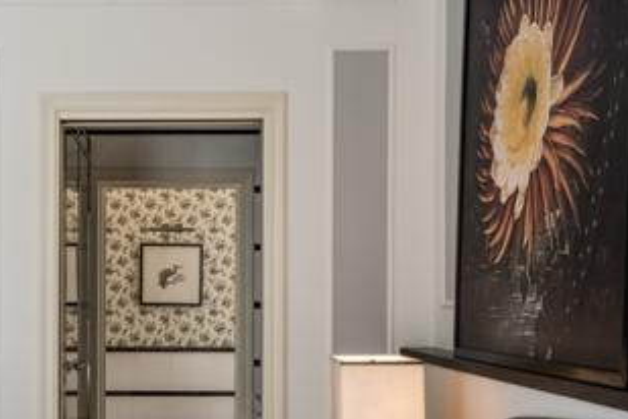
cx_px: 150
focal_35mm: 59
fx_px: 1029
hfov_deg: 33.2
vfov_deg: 22.7
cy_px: 321
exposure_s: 1/13
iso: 500
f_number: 14
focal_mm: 38
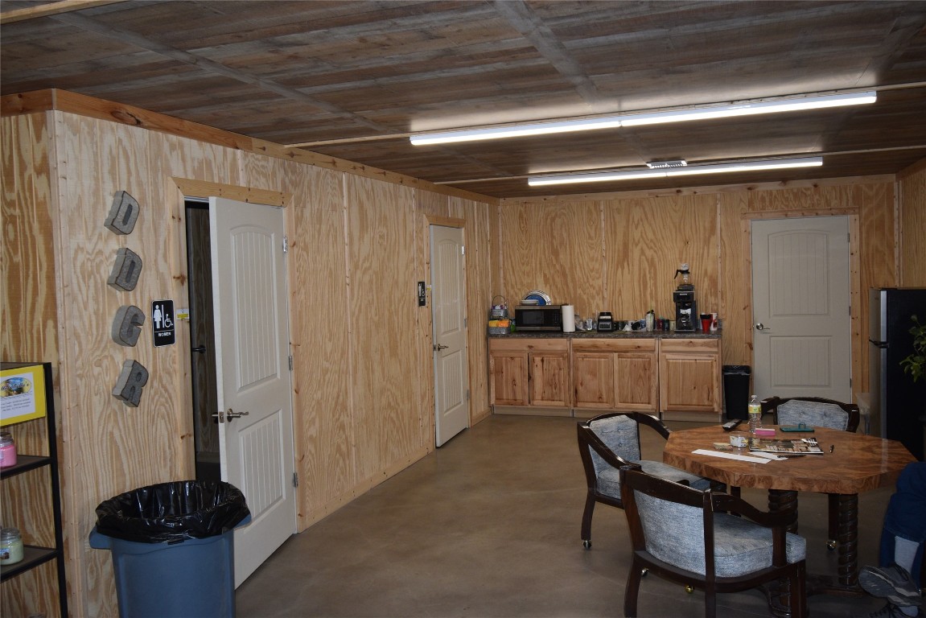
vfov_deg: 43.6
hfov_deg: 61.9
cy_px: 309
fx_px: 772
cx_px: 463
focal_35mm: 30
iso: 560
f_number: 5.6
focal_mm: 20
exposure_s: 1/125
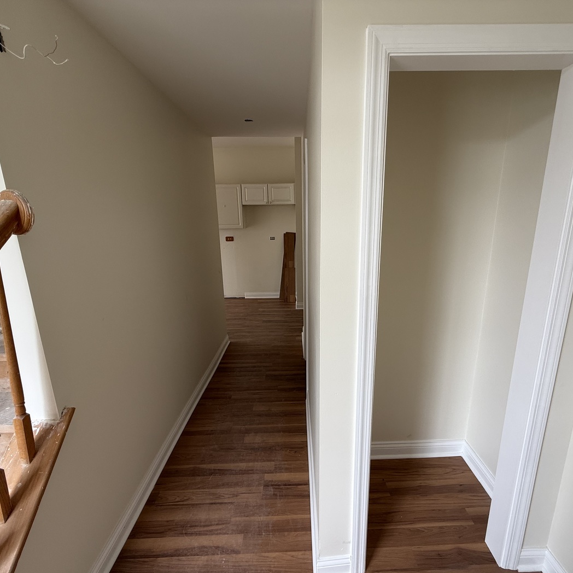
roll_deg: +0.6
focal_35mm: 17
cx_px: 306
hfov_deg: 83.8
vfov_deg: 84.0
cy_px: 293
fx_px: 318
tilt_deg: -11.8
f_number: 2.2
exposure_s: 1/99
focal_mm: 2.22
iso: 80
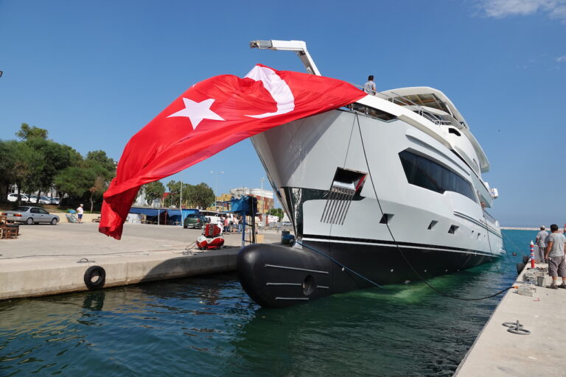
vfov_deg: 51.3
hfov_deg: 71.5
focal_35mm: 25
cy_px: 188
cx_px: 283
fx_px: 393
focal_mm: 9.14
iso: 100
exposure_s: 1/1000
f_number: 4.5
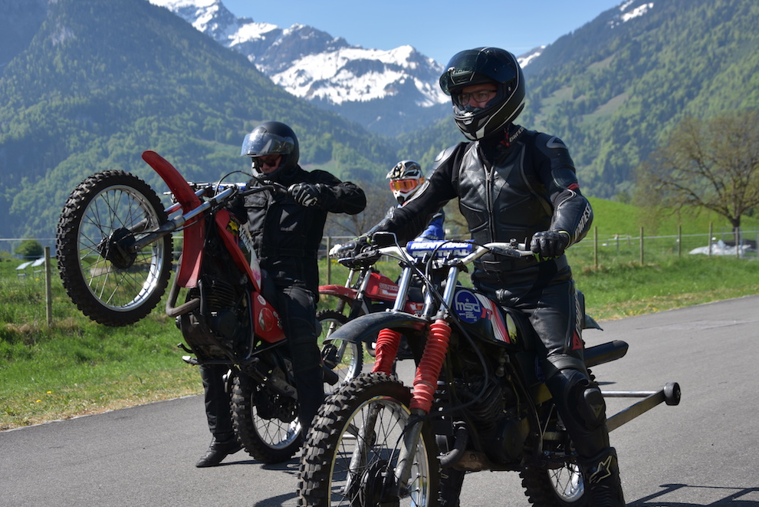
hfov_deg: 31.7
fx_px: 1329
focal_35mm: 63
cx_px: 471
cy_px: 310
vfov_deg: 21.6
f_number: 4.2
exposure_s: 1/640
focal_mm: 32
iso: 100
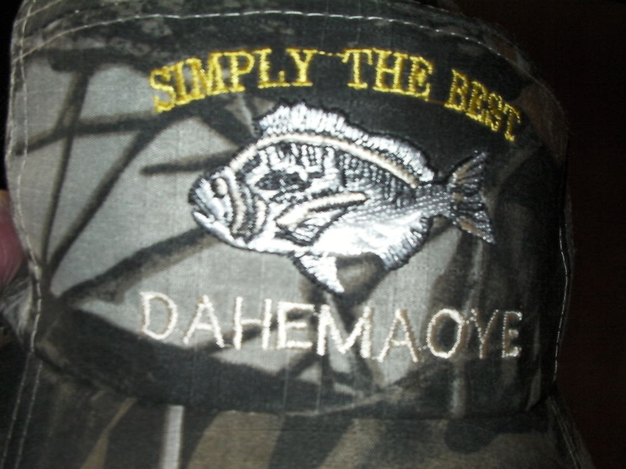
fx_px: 687
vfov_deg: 37.7
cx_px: 313
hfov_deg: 49.0
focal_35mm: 38
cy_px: 234
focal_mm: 6.3
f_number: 5.6
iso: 200
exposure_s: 1/30
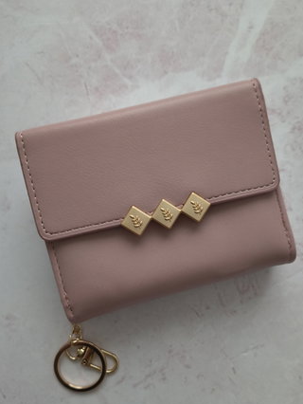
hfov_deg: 46.7
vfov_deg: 59.8
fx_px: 350
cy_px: 222
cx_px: 173
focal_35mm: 30
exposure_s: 1/100
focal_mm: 5.56
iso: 716
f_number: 1.8
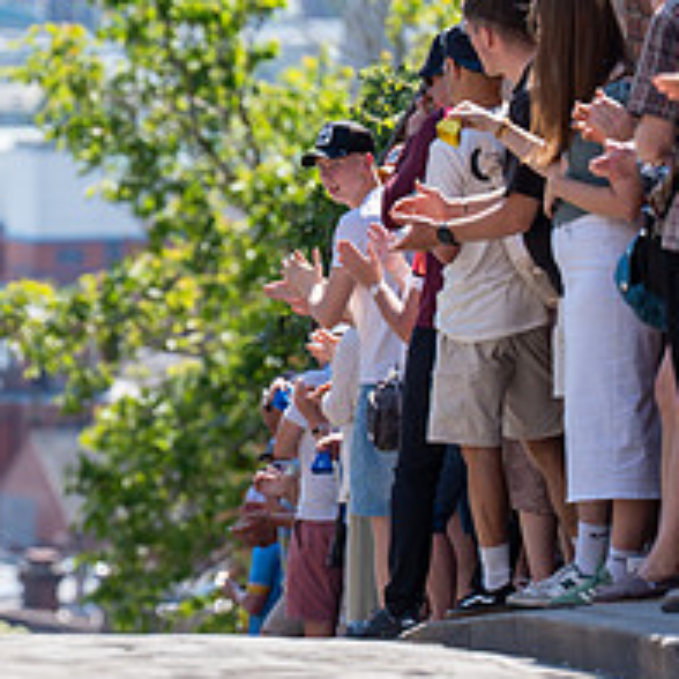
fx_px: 9520
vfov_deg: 4.1
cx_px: -229
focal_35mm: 429
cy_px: 448
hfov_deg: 4.1
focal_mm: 171
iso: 100
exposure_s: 1/1000
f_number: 3.5
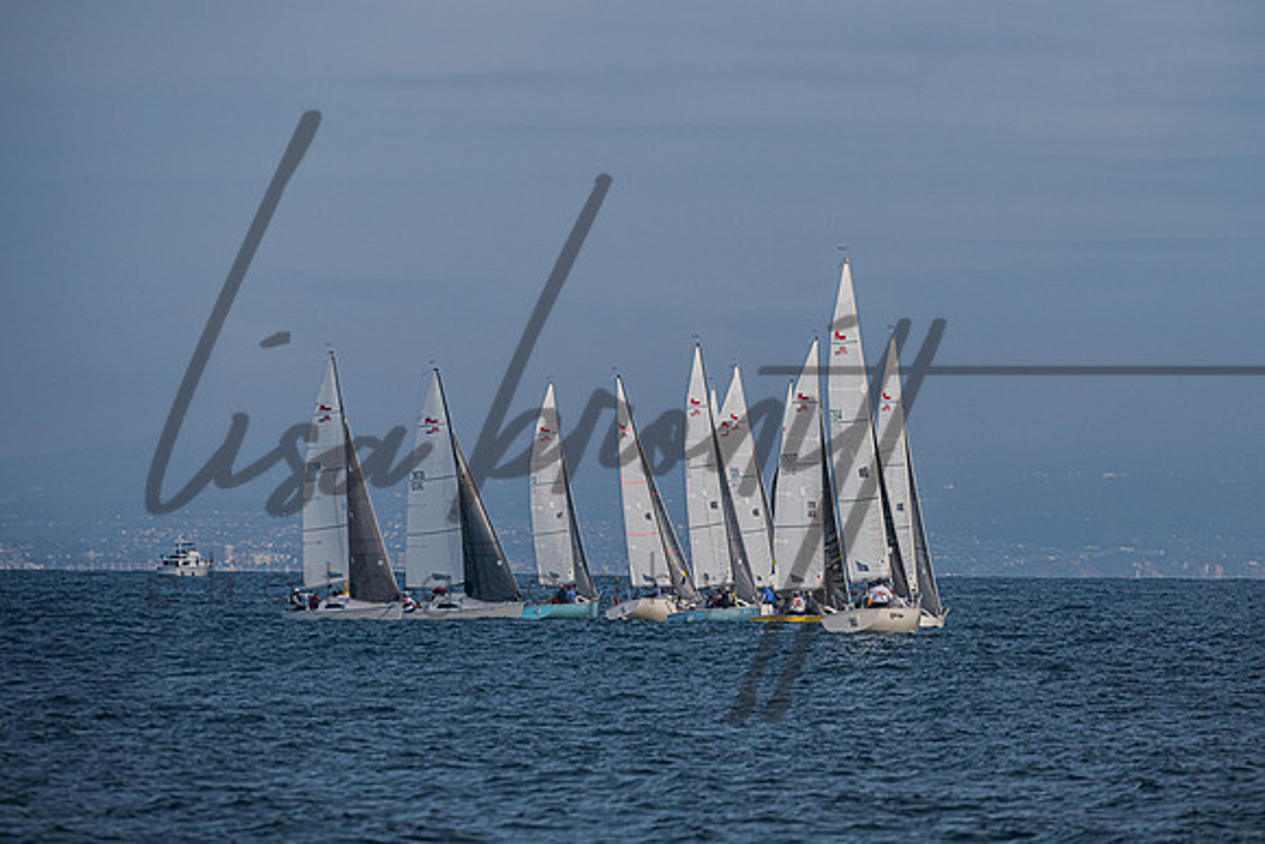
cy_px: 381
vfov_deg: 5.1
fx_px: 9554
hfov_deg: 7.6
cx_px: 781
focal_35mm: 272
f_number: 6.3
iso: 400
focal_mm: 200
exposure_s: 1/1250
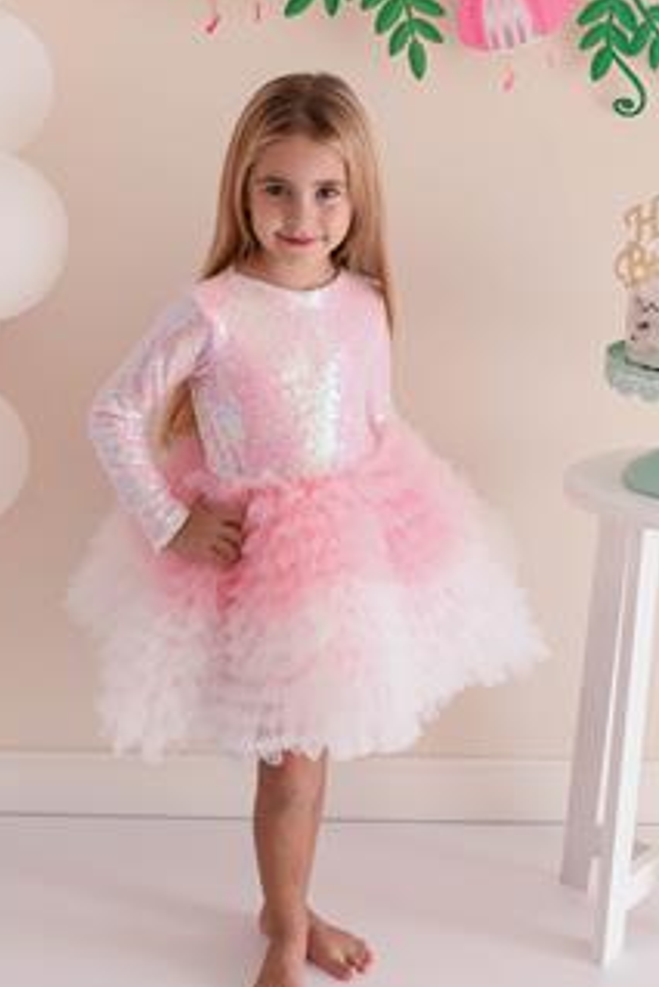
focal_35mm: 64
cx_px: 374
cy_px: 402
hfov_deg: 21.3
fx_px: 1755
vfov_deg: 31.3
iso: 100
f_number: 2.2
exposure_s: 1/250
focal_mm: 35
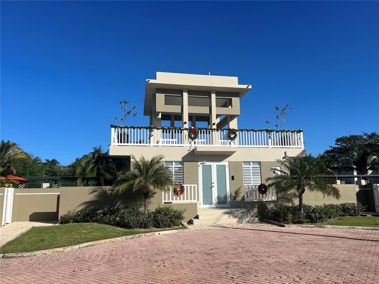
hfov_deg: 67.3
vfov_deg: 53.1
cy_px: 142
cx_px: 190
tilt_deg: +7.0
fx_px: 285
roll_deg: +0.0
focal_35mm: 26
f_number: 1.5
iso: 50
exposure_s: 1/6993
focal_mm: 5.7
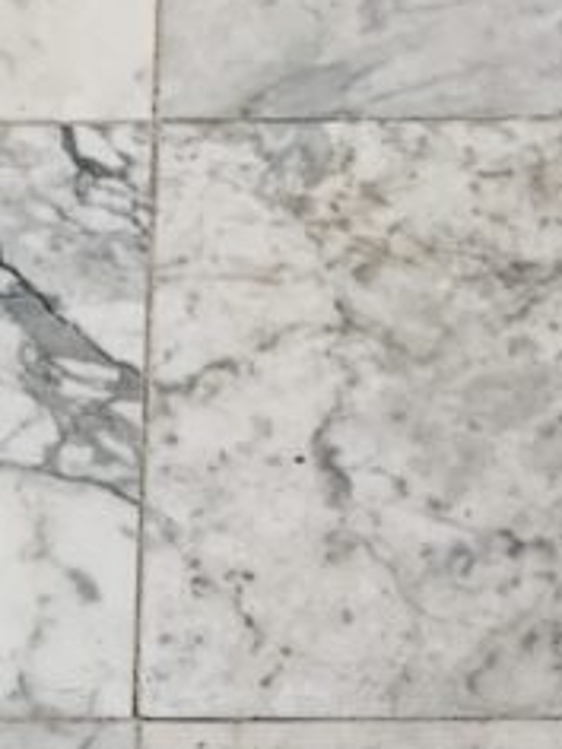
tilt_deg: -73.1
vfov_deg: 14.6
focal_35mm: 113
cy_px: 1457
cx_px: 330
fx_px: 2446
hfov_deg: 13.1
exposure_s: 1/122
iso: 40
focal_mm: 4.25
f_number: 1.8
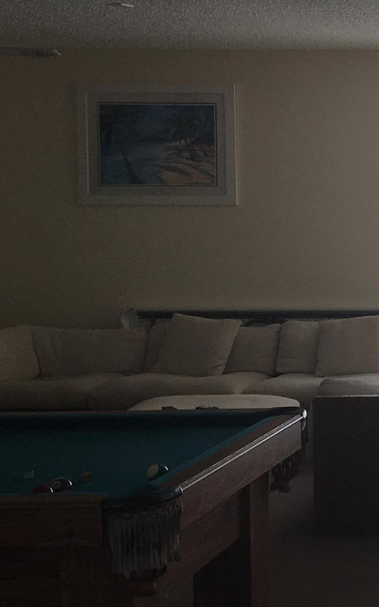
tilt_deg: -1.1
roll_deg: +0.1
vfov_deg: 25.1
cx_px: 767
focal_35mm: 82
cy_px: 223
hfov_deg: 13.5
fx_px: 1355
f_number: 2.2
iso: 25
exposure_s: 1/175
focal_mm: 4.15
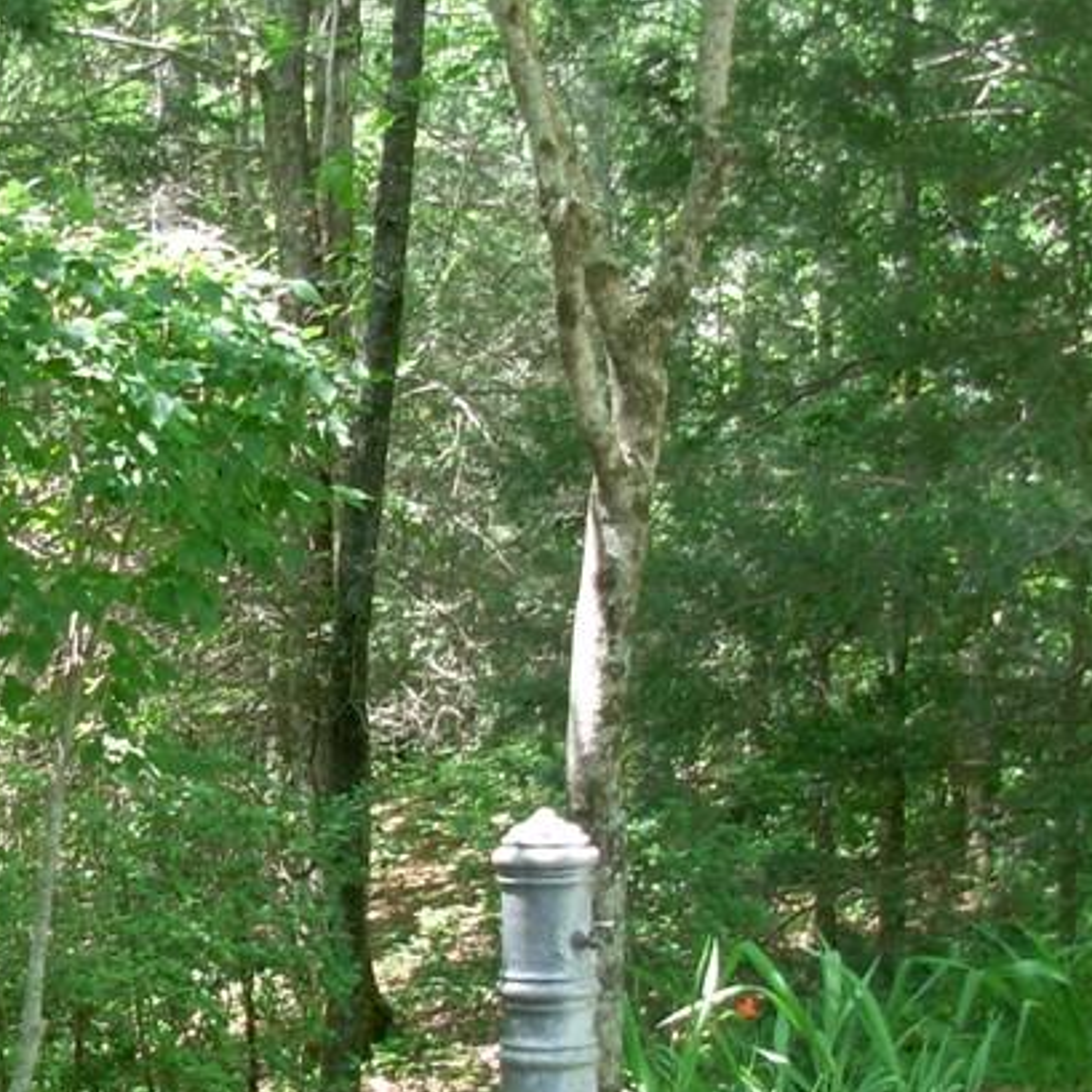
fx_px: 2998
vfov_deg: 20.5
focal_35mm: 84
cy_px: 764
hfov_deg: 19.9
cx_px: -35
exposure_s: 1/17.4
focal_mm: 6.3
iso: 79
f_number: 2.9
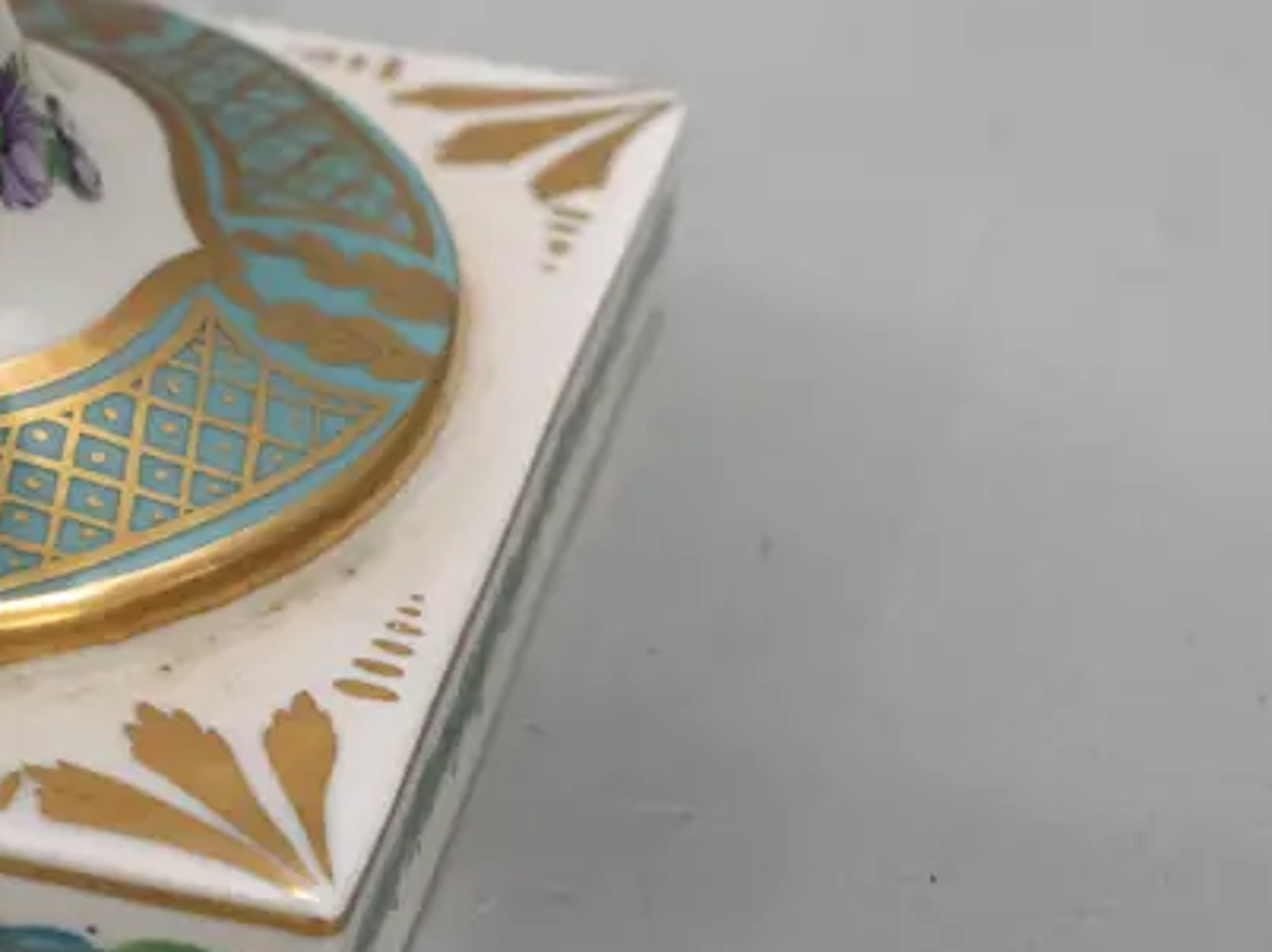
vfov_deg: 9.7
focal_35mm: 153
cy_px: 253
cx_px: -199
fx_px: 5619
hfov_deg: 12.6
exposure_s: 1/160
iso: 3200
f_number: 5
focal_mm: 30
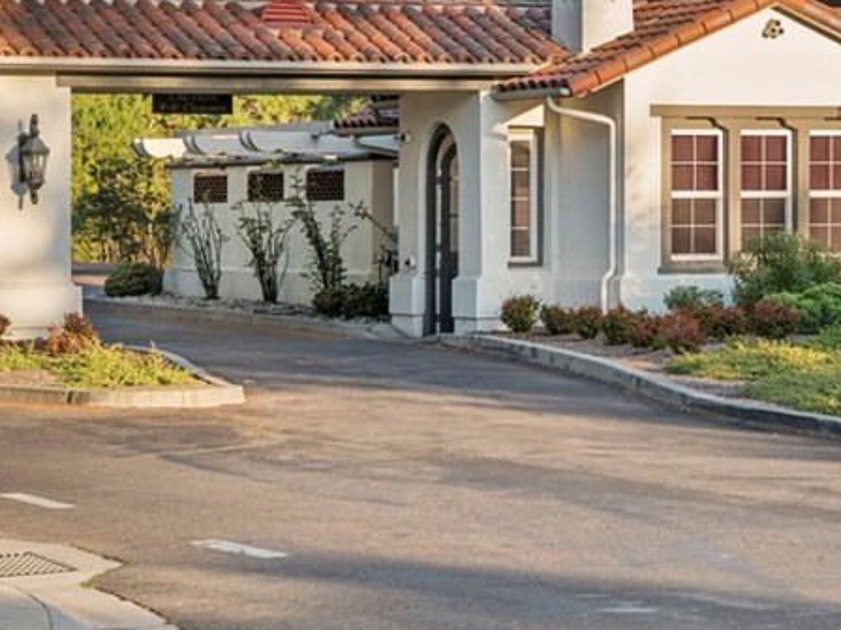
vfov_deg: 10.1
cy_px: 213
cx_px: 693
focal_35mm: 147
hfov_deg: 13.4
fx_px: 3571
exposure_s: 1/500
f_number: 5.6
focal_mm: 67
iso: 400
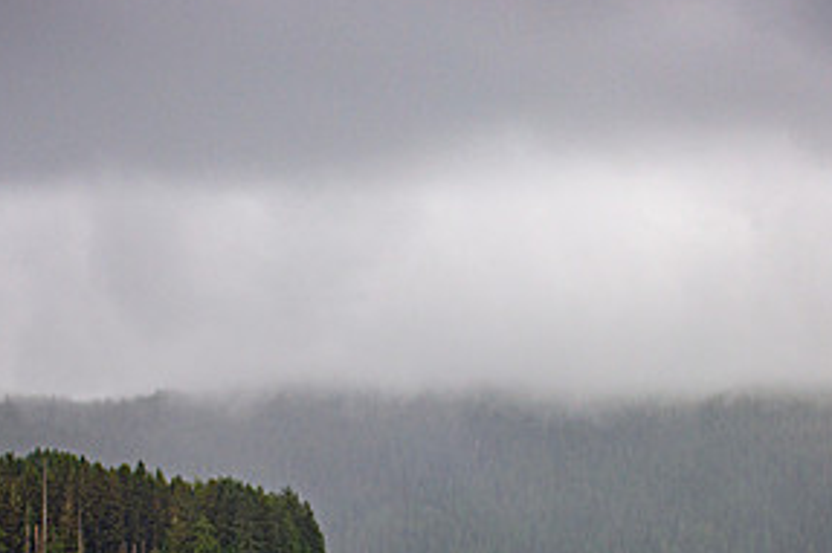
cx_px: 404
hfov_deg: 14.1
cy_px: 496
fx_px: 3372
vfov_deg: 9.3
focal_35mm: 146
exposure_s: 1/500
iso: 200
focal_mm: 70
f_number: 2.8
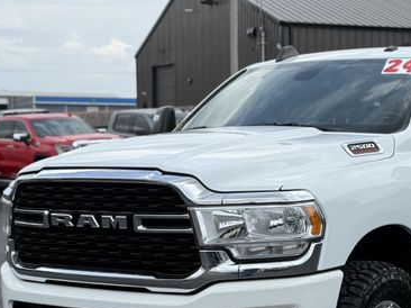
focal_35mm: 84
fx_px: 997
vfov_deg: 17.4
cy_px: 243
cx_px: 328
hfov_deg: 23.0
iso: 64
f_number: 1.78
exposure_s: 1/4098
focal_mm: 6.76
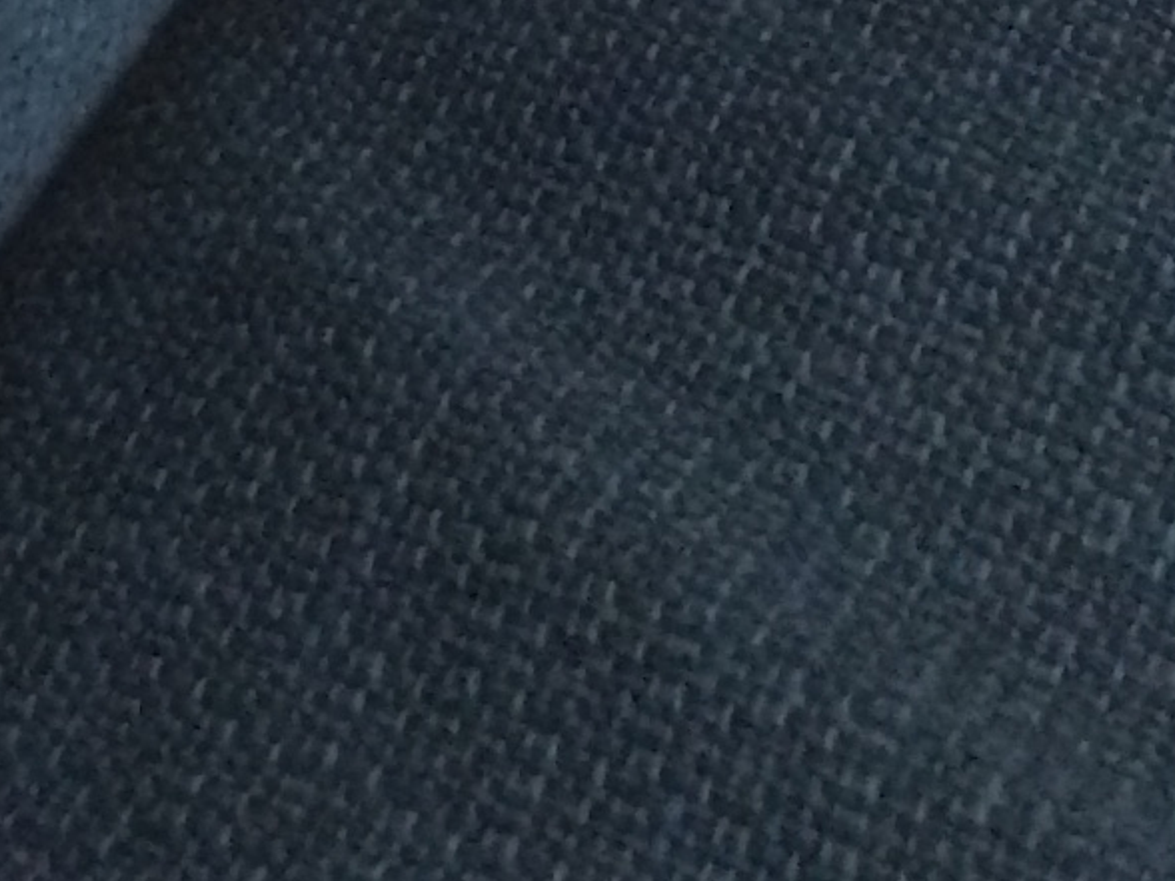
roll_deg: -1.6
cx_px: -777
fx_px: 5465
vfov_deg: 8.2
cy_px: -1520
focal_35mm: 161
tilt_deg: -33.1
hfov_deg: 11.6
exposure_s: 1/33
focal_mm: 4.15
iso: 250
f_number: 2.2
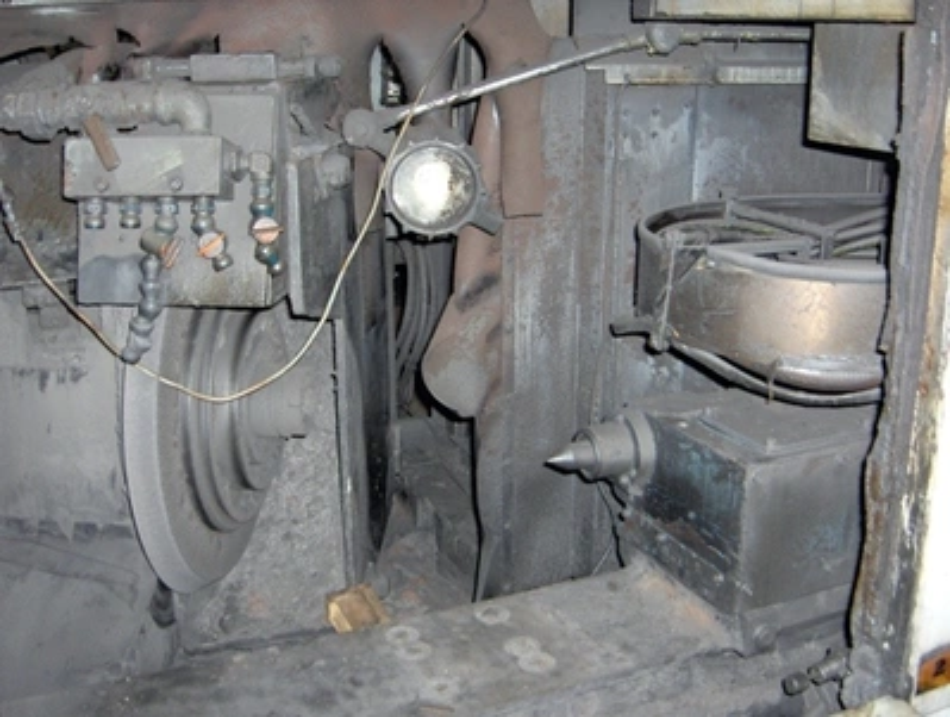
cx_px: 475
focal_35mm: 39
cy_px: 358
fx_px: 1073
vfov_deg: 36.9
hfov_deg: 47.8
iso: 100
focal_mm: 8
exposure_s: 1/60
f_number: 2.8
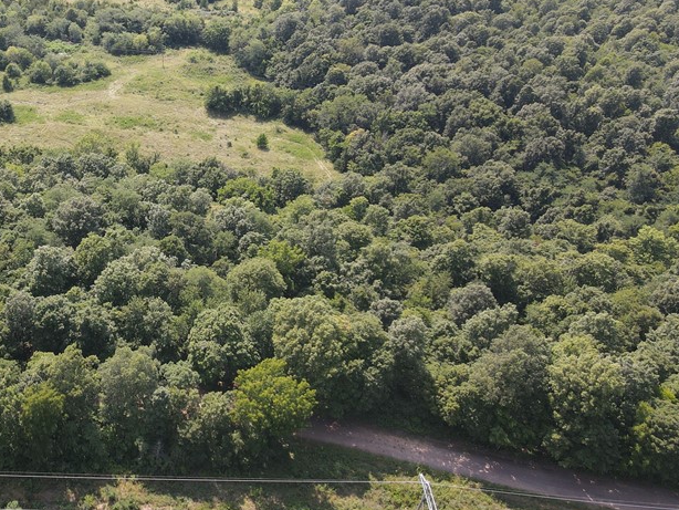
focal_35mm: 40
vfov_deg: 35.3
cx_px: 121
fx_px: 785
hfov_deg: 44.2
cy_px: 134
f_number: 2.8
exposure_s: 1/240
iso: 110
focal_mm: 4.5
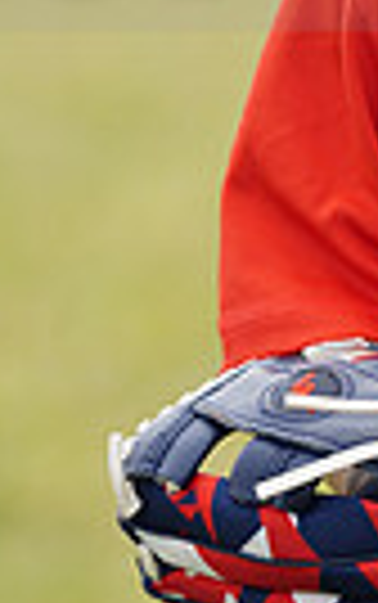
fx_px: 14096
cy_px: -112
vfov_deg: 2.4
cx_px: 632
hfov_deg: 1.5
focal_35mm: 857
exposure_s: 1/250
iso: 100
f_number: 5.6
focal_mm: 194
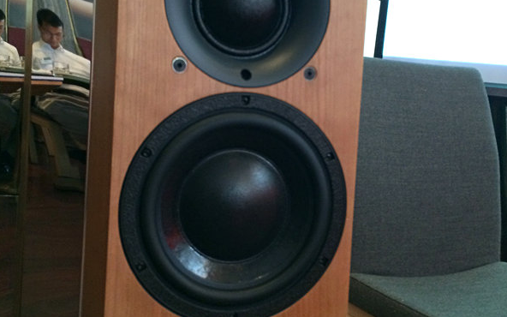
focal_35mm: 43
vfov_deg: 29.8
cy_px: 122
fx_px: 594
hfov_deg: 46.2
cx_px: 254
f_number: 2.2
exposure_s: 1/24
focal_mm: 4.12
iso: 320
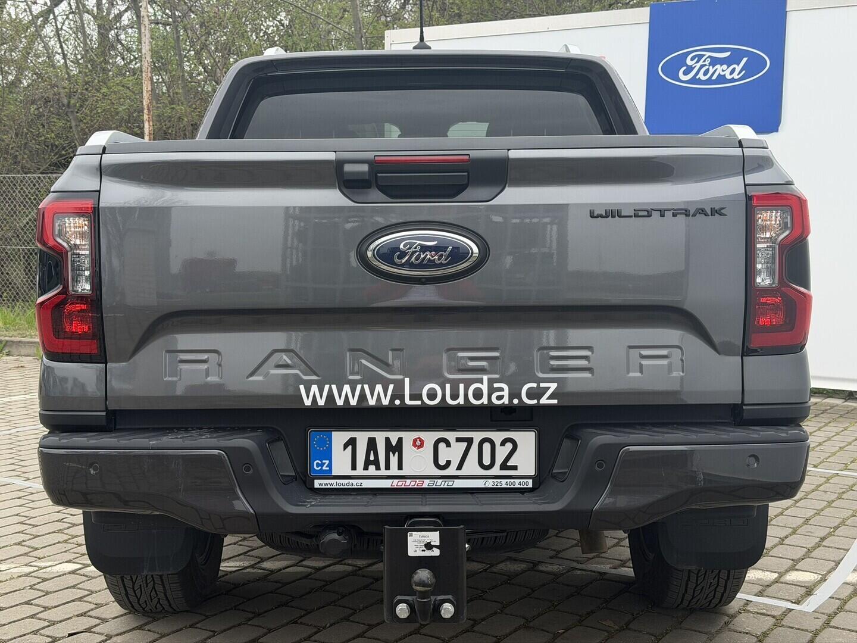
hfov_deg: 39.7
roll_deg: +0.1
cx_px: 428
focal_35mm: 48
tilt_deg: -5.8
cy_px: 322
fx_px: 1188
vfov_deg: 30.3
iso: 64
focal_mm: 6.76
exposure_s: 1/1167
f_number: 1.78
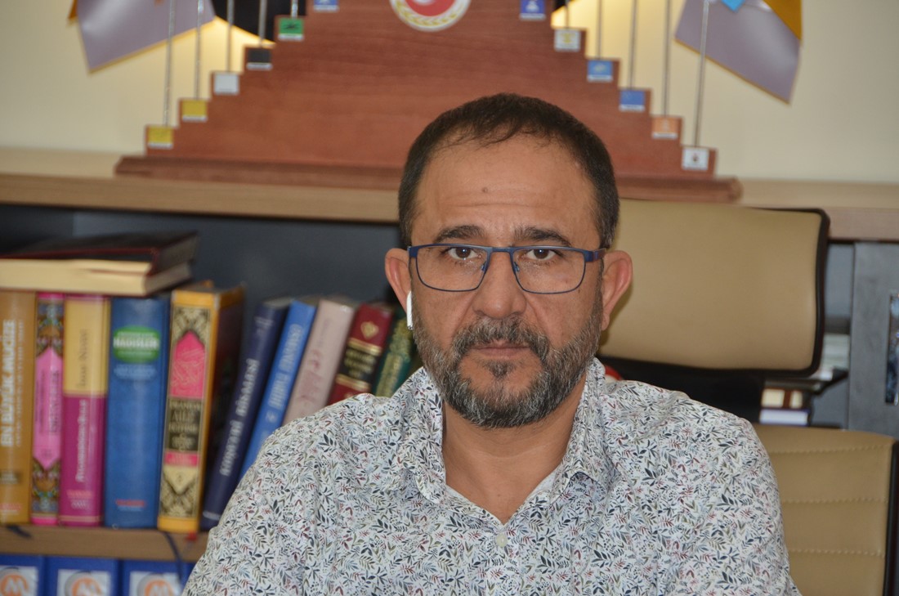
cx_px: 450
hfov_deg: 10.6
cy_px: 298
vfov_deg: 7.0
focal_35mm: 195
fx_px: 4860
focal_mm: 130
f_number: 5.6
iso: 800
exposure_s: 1/60
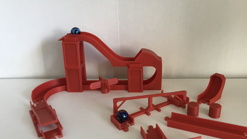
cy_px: 81
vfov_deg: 33.7
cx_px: 137
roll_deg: +1.7
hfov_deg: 56.5
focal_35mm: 35
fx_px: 229
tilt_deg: -24.2
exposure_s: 1/24
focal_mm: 3.99
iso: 40
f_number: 1.8
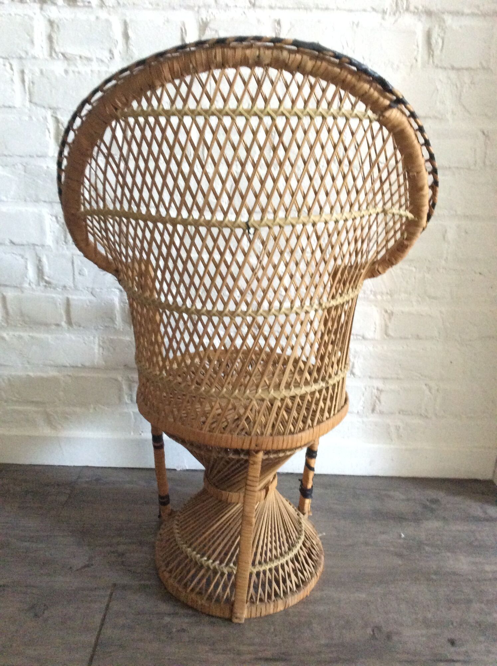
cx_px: 248
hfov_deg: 44.1
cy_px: 333
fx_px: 614
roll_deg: -0.5
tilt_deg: -19.8
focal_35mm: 32
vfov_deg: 56.9
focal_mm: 3.3
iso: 400
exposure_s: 1/17
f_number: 2.4
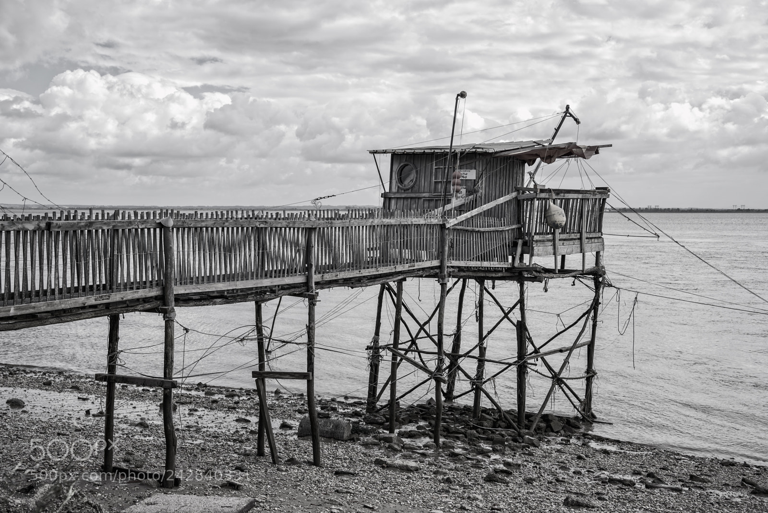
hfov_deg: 44.5
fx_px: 939
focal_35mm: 44
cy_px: 256
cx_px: 384
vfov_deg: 30.5
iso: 100
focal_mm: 44
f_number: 7.1
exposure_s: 1/400
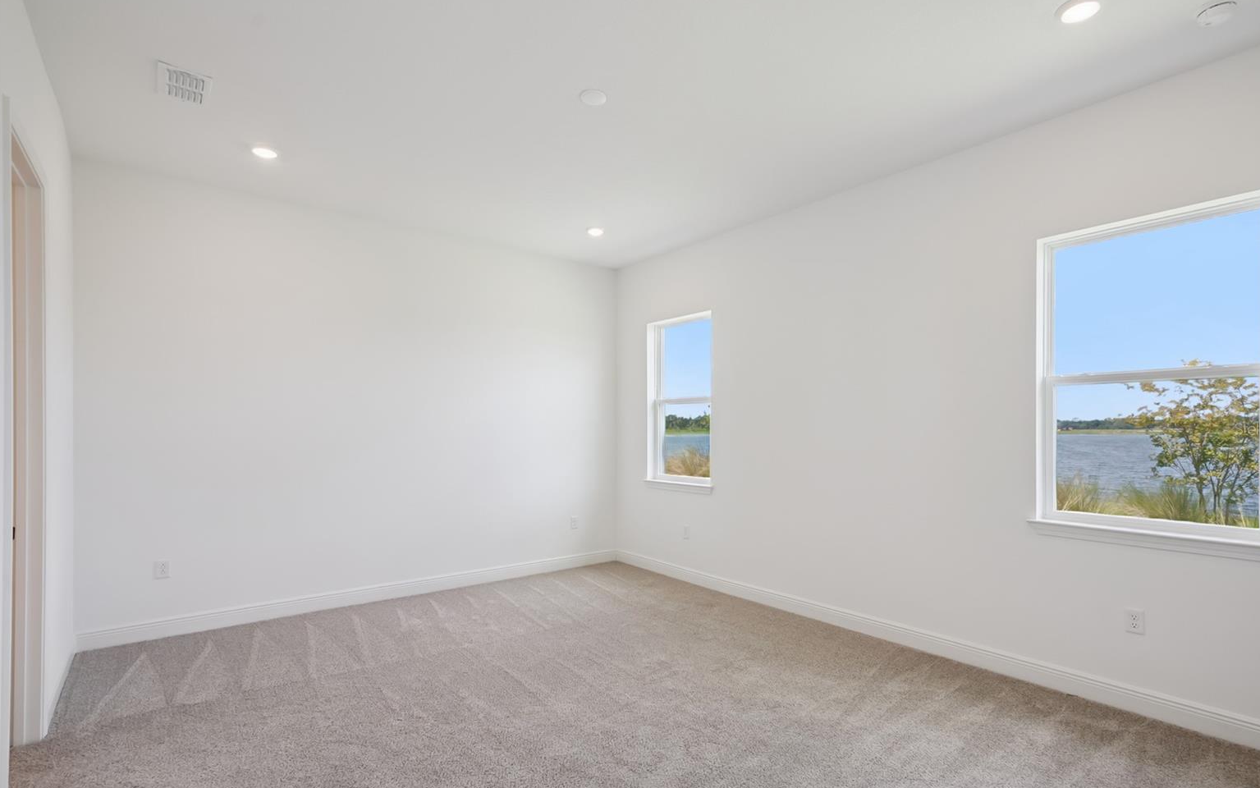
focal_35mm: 17
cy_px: 428
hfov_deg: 94.3
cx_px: 651
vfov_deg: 67.9
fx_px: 584
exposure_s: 1/50
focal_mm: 16
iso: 250
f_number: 9
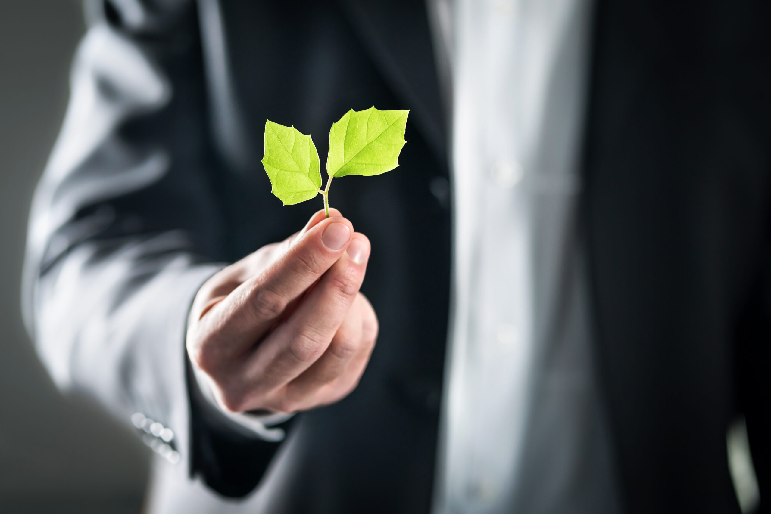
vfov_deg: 16.1
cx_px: 386
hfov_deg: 23.9
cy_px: 257
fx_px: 1821
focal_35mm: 85
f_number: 2.8
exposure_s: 1/80
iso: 320
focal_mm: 85
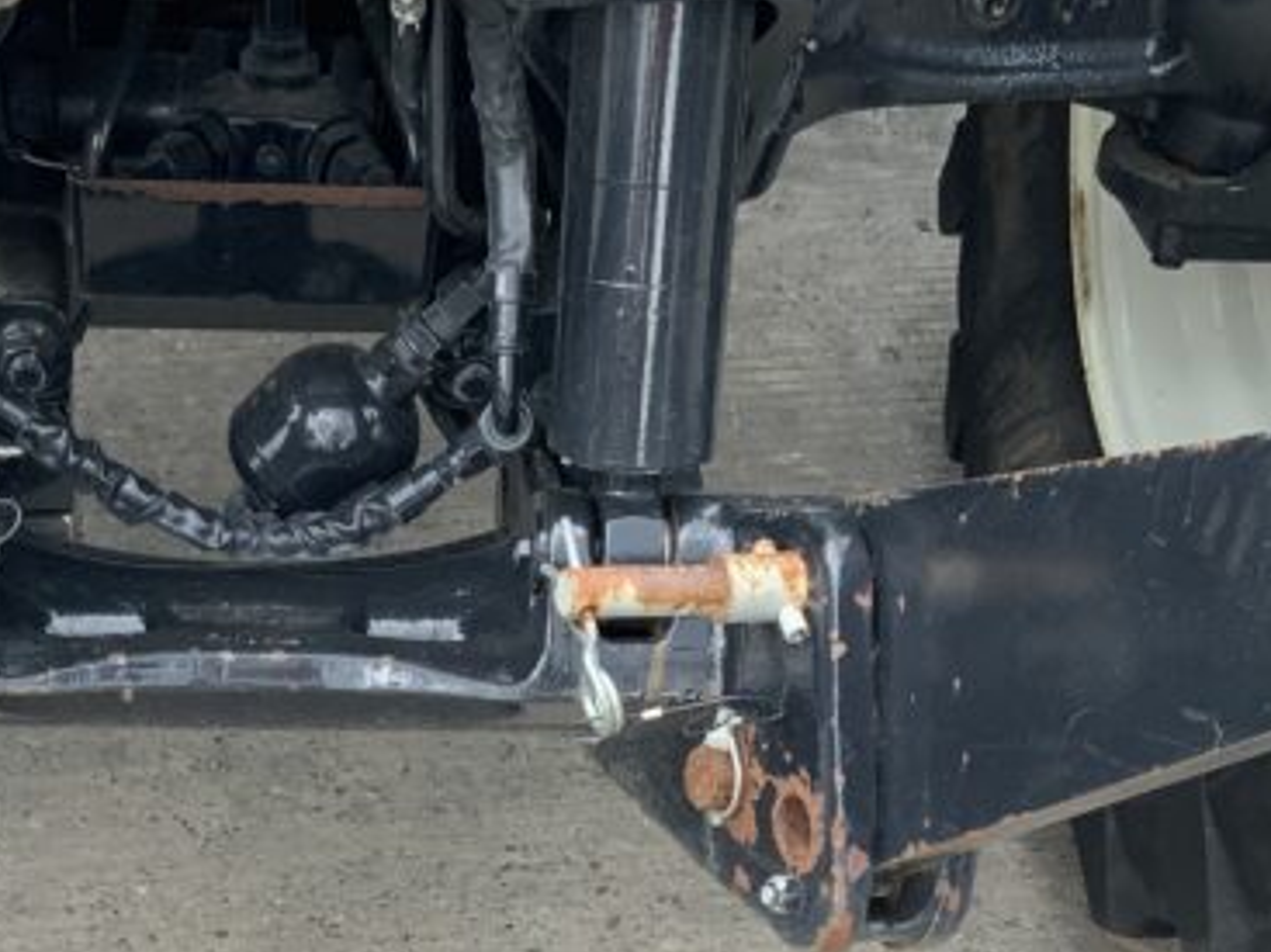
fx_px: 2973
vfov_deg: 17.5
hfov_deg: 23.9
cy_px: 1077
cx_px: 367
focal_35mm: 81
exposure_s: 1/177
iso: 16
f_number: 1.8
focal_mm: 3
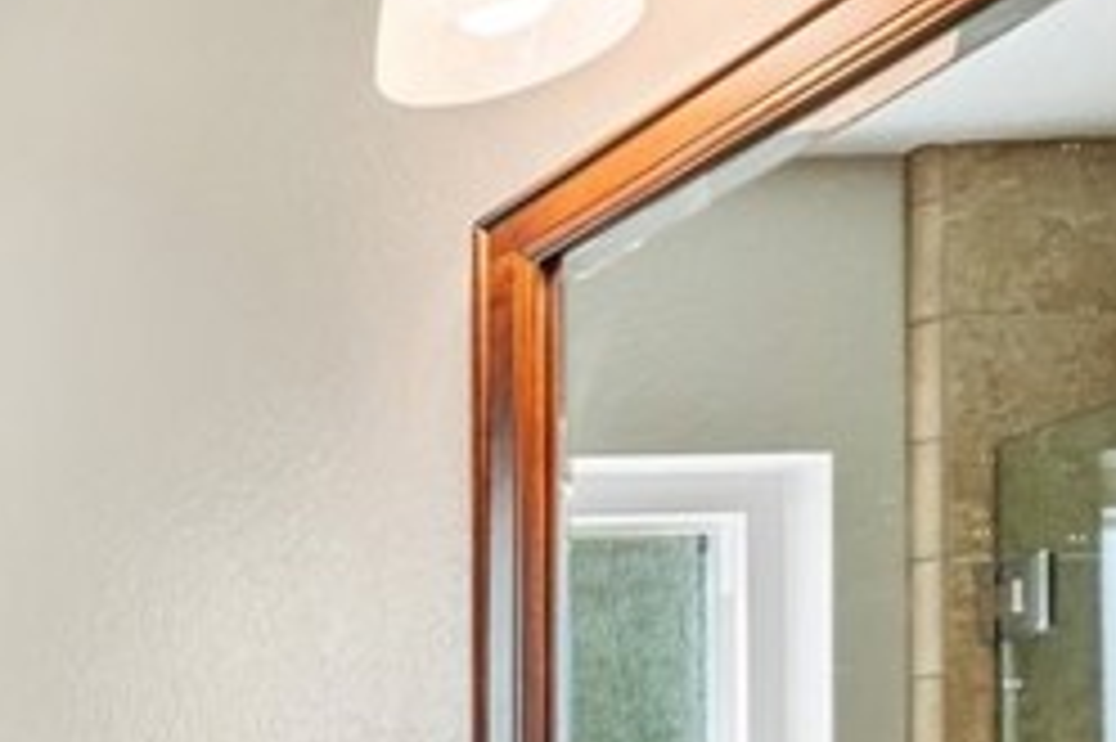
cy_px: 1174
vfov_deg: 18.8
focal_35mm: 62
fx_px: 1921
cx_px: -873
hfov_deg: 21.6
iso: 200
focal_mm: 15
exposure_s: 1/30
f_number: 8
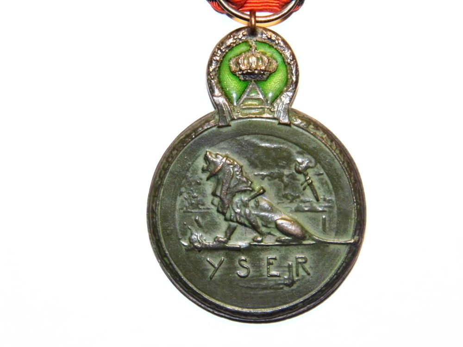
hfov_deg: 11.0
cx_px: 232
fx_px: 2394
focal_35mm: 179
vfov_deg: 8.3
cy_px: 174
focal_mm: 32.1
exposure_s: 1/60
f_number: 5.1
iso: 400
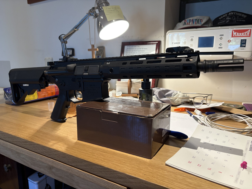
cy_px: 94
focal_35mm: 26
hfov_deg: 67.3
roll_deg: +0.8
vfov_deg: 53.1
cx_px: 126
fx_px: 189
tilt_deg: -11.3
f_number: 1.6
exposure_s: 1/50
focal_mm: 5.96
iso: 100
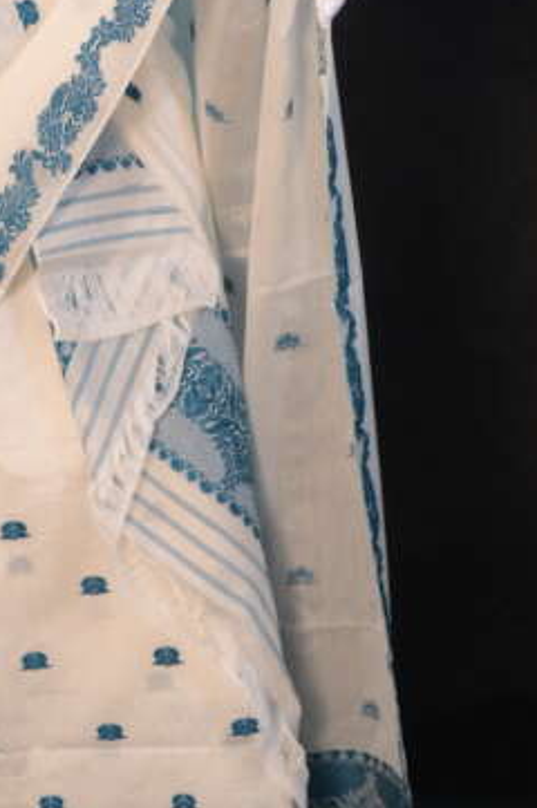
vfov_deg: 16.3
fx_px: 2802
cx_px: 18
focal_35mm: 125
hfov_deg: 10.9
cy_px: 157
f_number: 2.5
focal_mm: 50
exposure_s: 1/160
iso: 1250
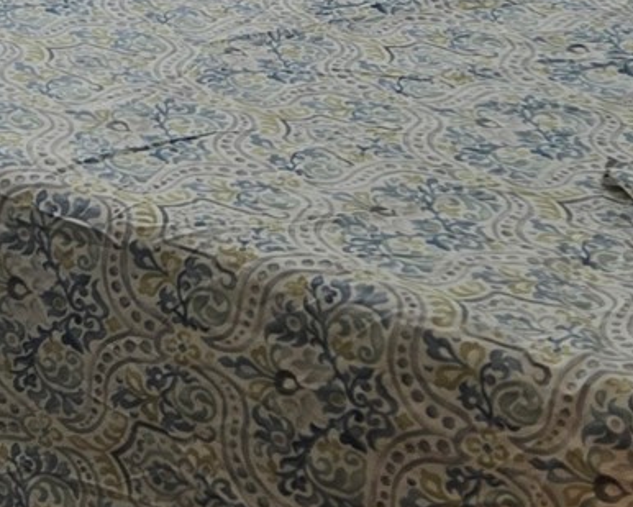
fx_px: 2230
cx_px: -302
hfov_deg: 15.0
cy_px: -292
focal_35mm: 119
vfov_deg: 12.2
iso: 40
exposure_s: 1/120
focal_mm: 5.4
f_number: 1.8
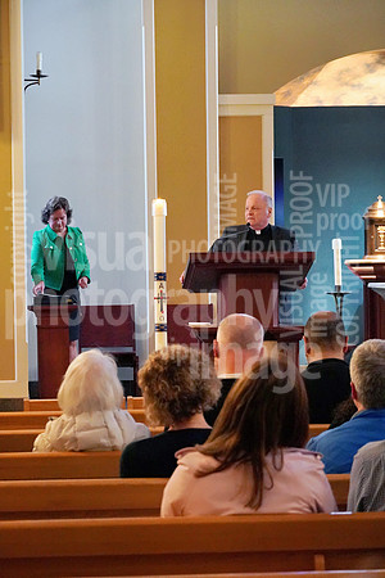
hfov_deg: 12.9
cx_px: 192
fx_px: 1708
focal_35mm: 106
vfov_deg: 19.2
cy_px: 289
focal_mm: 71
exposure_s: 1/80
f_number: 5.6
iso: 8000
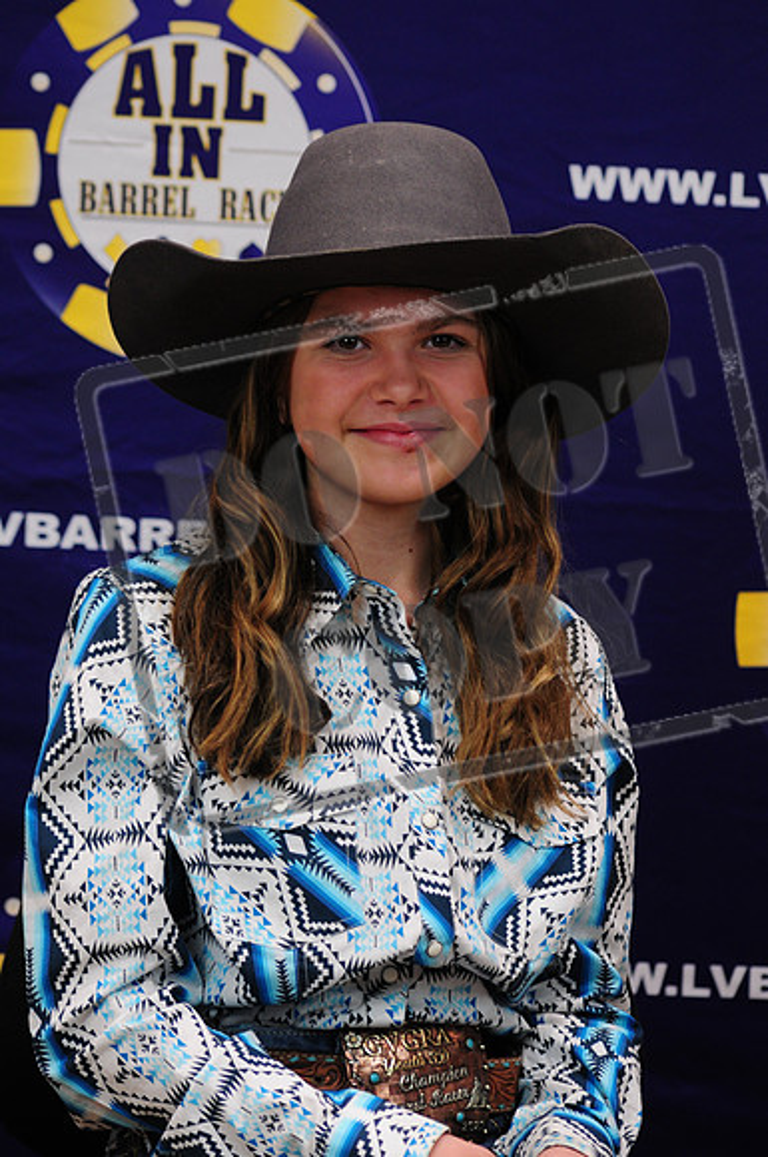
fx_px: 3947
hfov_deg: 11.1
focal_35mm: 123
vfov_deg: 16.7
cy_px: 578
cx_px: 384
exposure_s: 1/125
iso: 640
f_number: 4
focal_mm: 82
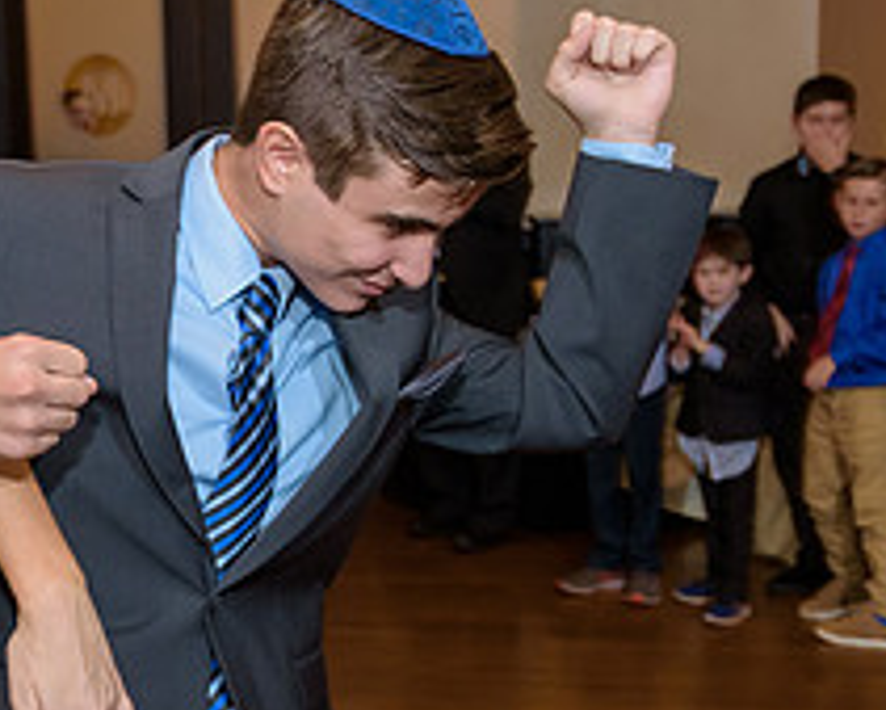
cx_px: 92
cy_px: 393
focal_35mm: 62
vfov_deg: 24.6
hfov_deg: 29.3
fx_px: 1627
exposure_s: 1/125
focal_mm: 24
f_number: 3.2
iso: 1600
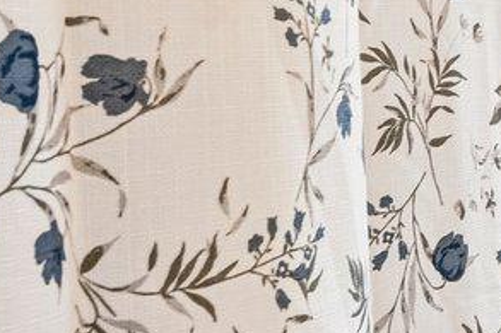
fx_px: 1558
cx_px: 1238
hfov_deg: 13.2
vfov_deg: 12.1
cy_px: 32
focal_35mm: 112
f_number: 8
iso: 800
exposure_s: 1/50
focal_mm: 16
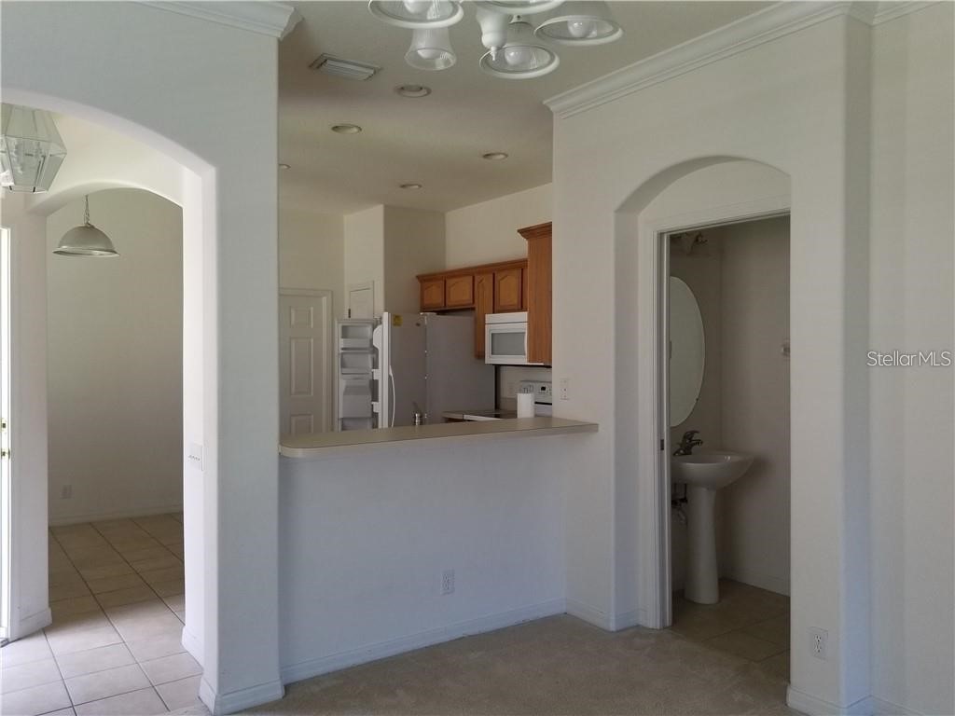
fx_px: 717
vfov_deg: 53.1
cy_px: 358
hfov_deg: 67.3
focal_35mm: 26
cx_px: 478
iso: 100
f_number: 1.7
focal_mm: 4.3
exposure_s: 1/100
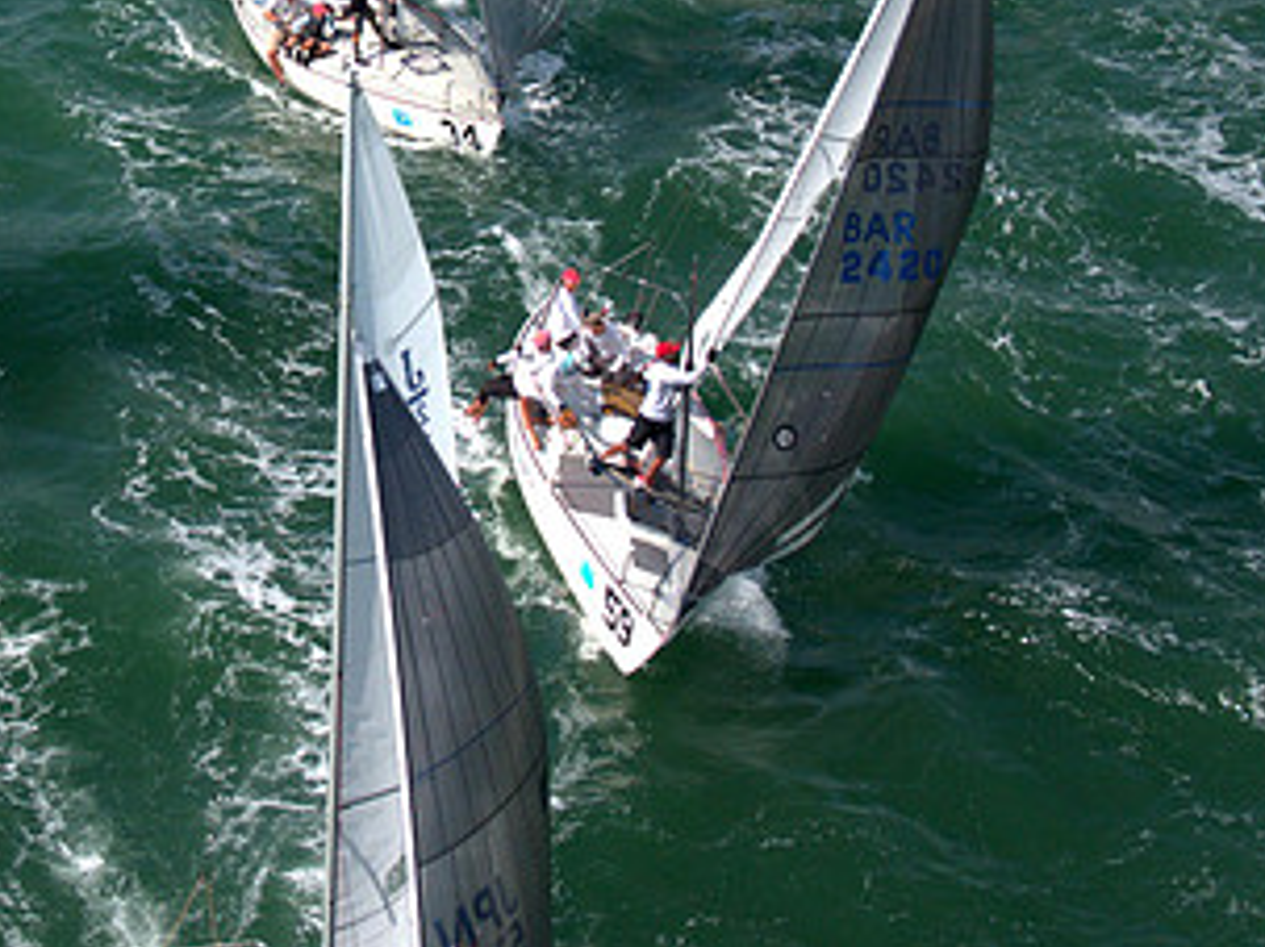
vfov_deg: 15.9
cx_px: 263
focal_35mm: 92
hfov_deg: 21.1
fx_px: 3361
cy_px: 190
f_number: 3.8
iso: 100
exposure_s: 1/1250
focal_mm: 8.6
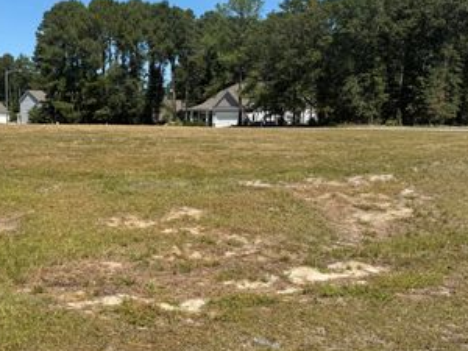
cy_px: 186
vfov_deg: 35.9
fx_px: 541
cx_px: 170
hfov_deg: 46.3
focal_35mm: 40
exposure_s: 1/4673
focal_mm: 6.76
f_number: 1.78
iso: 80
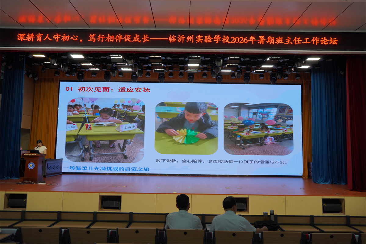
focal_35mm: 27
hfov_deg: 67.4
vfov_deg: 47.9
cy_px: 122
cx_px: 183
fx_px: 274
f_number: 4
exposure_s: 1/160
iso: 200
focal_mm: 18
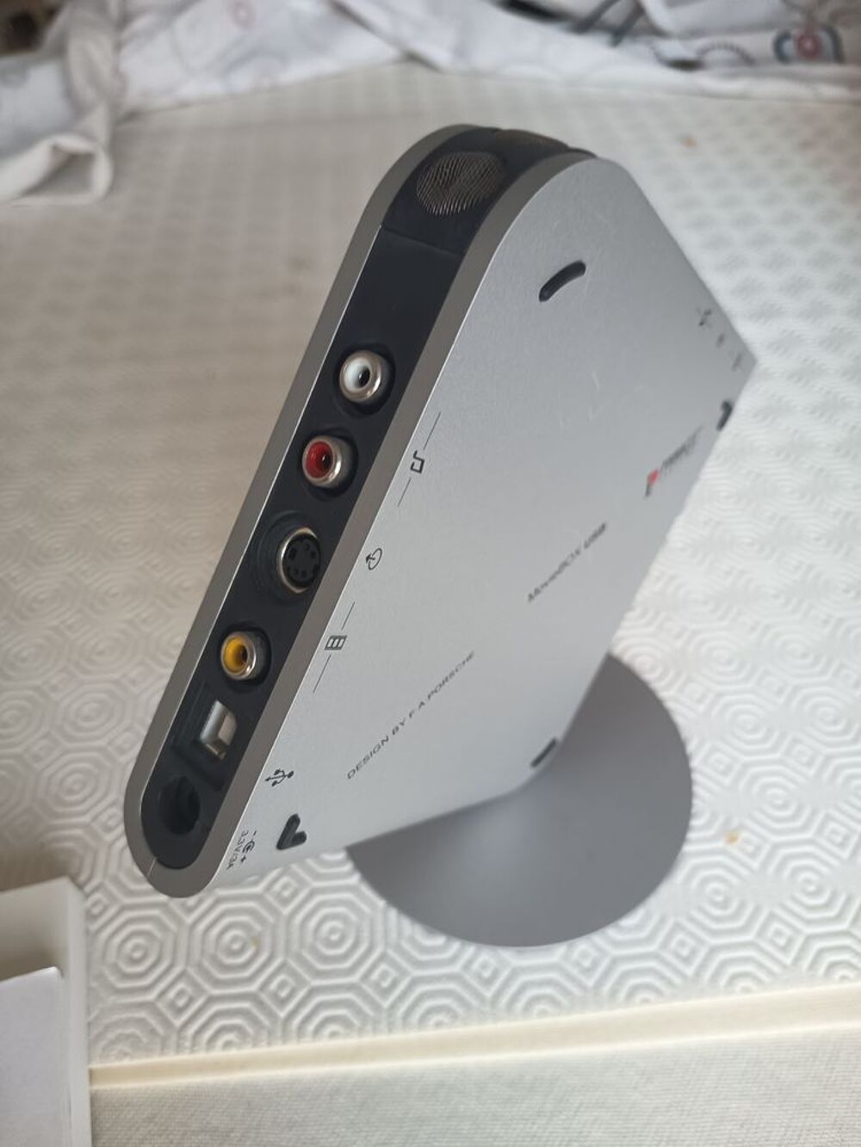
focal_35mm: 24
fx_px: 796
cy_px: 574
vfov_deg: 71.6
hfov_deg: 56.8
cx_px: 430
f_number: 1.7
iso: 394
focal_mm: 5.24
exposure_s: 1/50
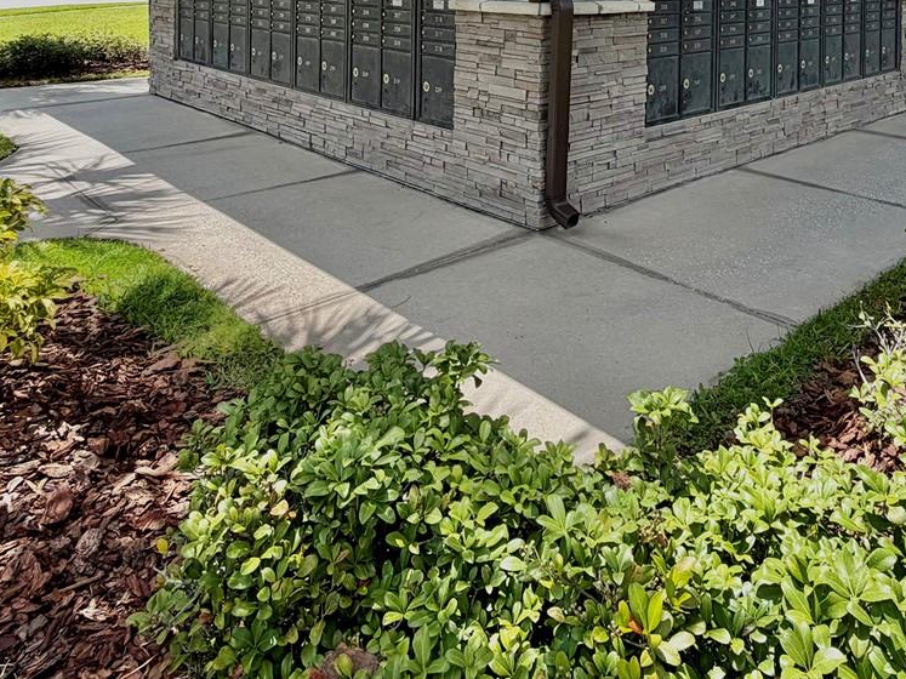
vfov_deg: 40.4
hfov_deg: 59.2
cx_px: 565
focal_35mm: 30
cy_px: -15
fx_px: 785
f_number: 2.2
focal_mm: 2.22
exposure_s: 1/569
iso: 40
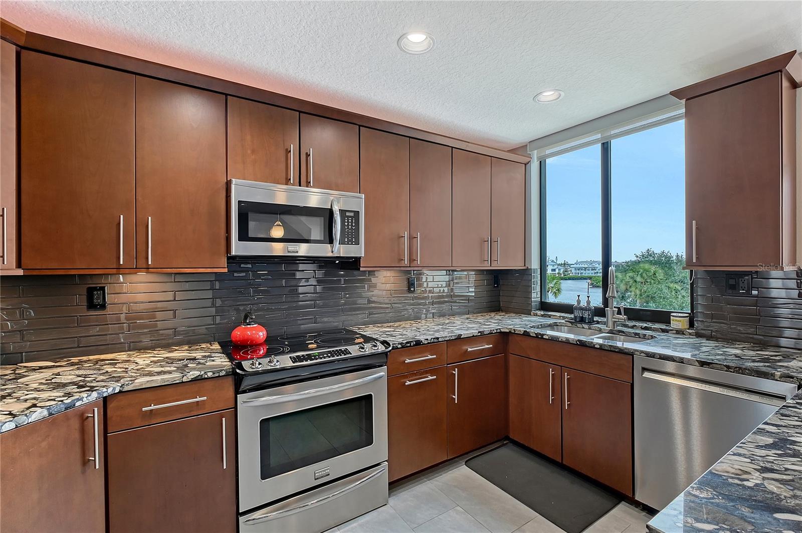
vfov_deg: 77.2
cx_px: 401
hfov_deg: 100.4
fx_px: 334
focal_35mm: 15
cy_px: 266
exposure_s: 1/400
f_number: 10
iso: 800
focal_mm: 10
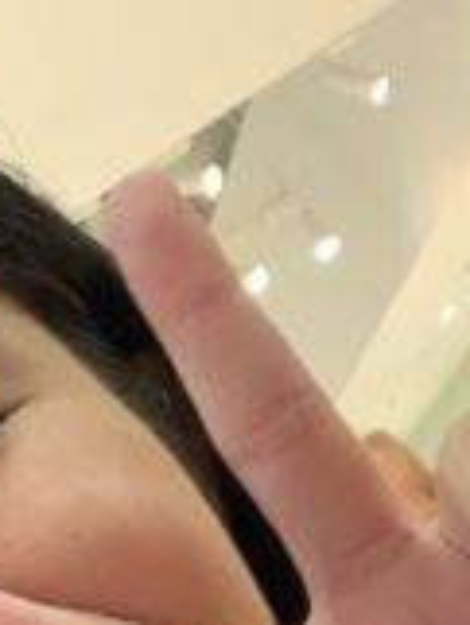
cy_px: 606
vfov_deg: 16.2
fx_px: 2151
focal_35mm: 119
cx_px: -117
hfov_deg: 12.1
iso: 250
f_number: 2.2
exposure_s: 1/50
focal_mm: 2.87
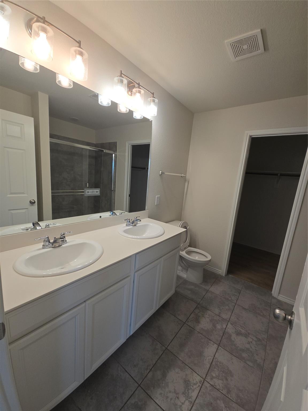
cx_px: 154
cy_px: 206
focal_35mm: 13
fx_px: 154
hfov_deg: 89.9
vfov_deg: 106.2
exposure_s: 1/120
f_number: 2.2
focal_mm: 2.2
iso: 80
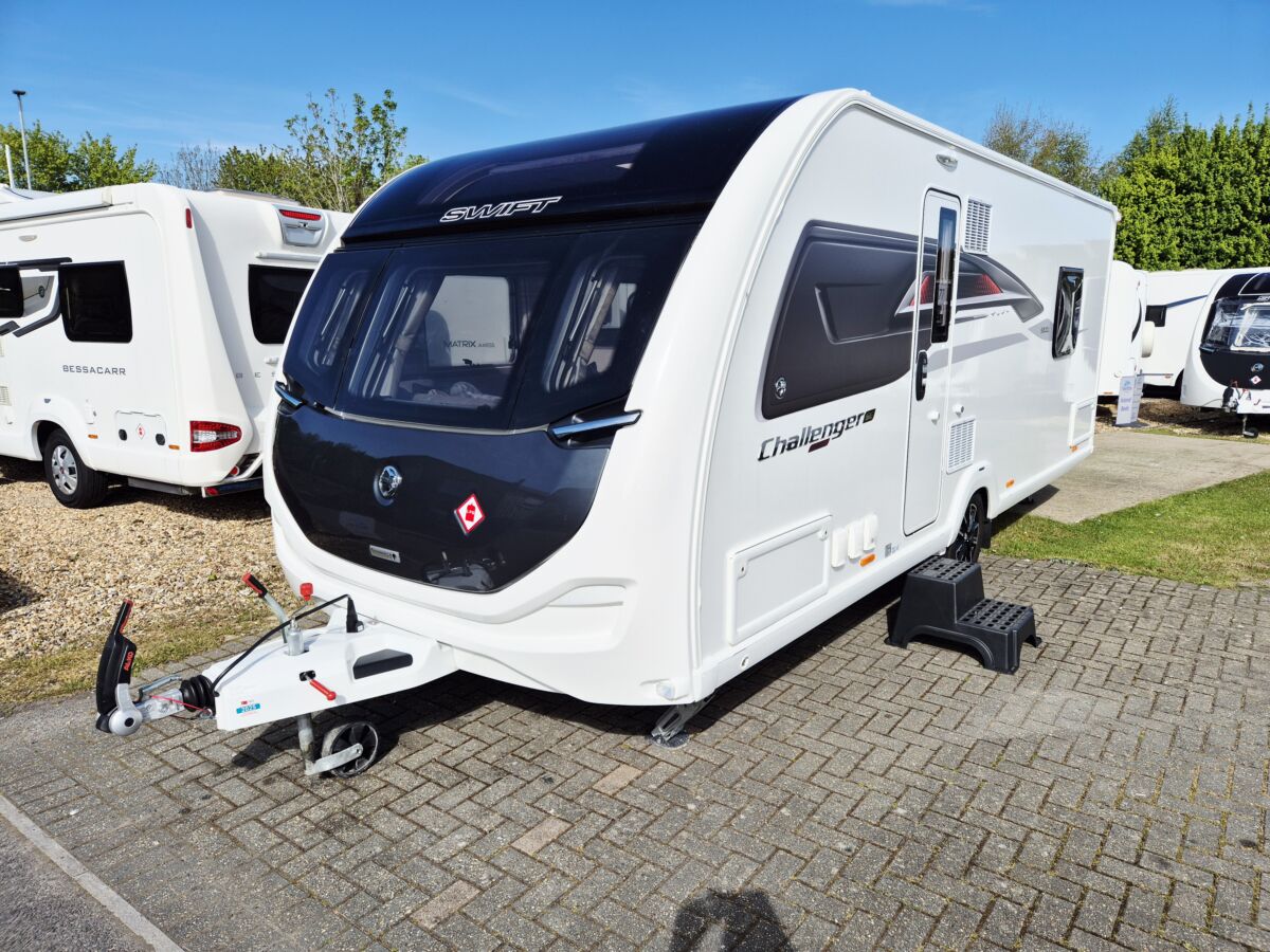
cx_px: 635
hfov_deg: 73.9
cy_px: 476
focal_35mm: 23
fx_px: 844
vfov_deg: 58.9
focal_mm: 5.4
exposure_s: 1/3333
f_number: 1.8
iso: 25
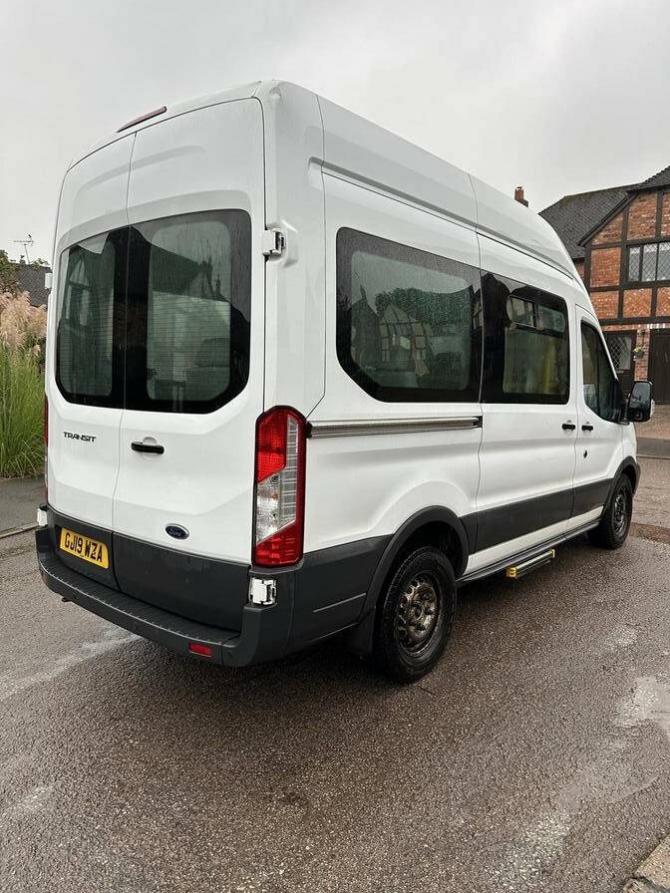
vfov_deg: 71.6
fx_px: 619
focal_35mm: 24
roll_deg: +0.7
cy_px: 446
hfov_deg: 56.8
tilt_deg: -7.5
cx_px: 335
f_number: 1.78
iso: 80
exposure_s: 1/439
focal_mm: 6.86
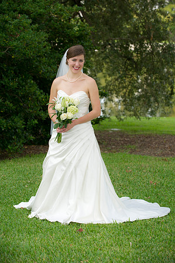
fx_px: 767
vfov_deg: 19.5
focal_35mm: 105
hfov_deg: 13.0
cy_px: 132
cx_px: 88
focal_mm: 105
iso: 320
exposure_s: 1/250
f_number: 4
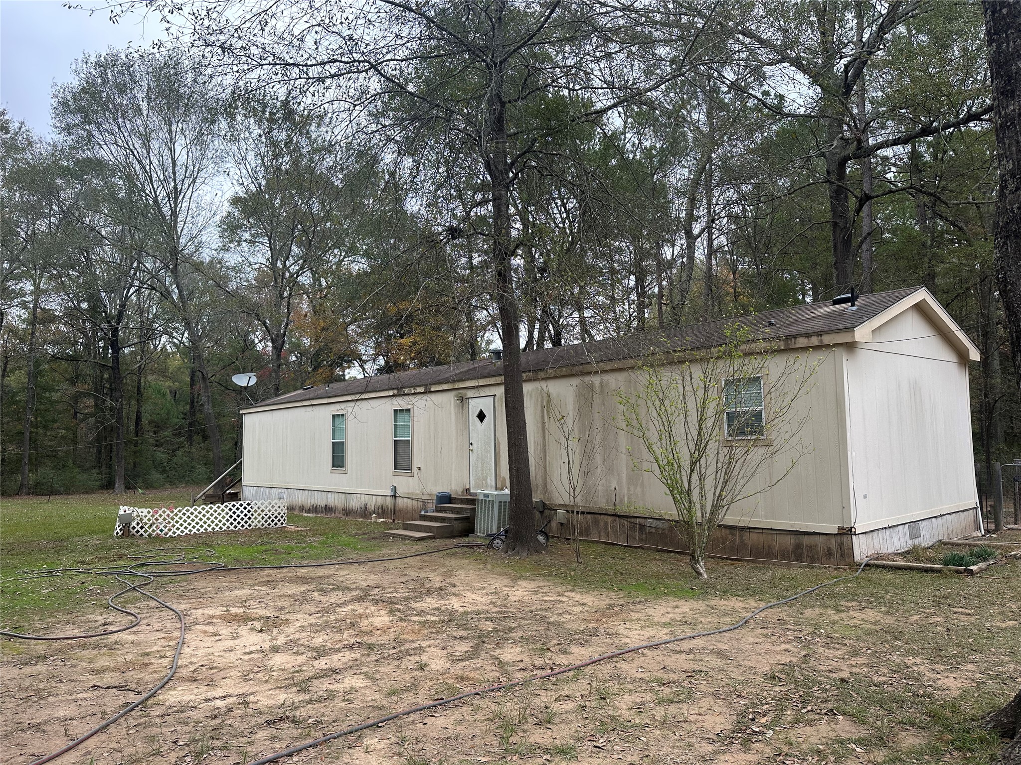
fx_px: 708
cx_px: 510
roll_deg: +0.6
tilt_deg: +4.6
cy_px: 382
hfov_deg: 71.6
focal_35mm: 24
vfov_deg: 56.8
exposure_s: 1/650
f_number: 1.78
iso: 80
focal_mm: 6.86
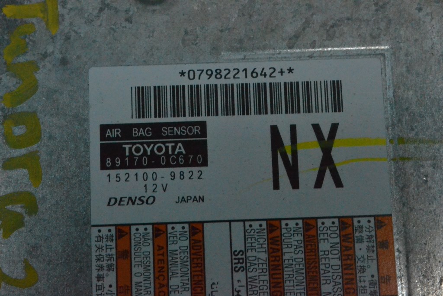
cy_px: 148
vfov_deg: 16.6
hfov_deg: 24.6
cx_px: 222
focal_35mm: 82
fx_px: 1015
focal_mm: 55
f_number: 25
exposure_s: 1/160
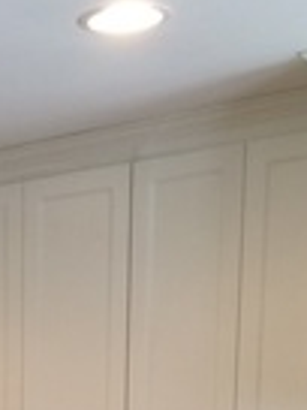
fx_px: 1265
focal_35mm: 107
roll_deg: +2.9
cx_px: -158
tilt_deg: -13.7
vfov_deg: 15.8
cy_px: 724
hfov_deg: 13.1
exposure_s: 1/30
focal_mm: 4.15
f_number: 2.2
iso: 50
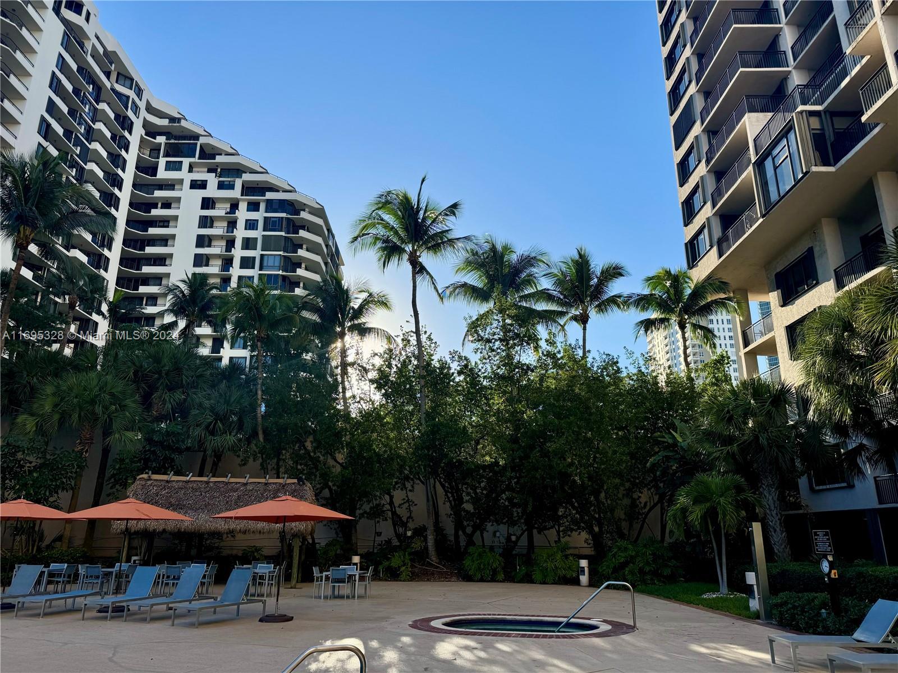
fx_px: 623
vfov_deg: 56.8
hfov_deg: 71.6
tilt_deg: +17.2
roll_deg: +0.4
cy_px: 336
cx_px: 449
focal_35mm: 24
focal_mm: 6.76
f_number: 1.78
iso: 80
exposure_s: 1/2959
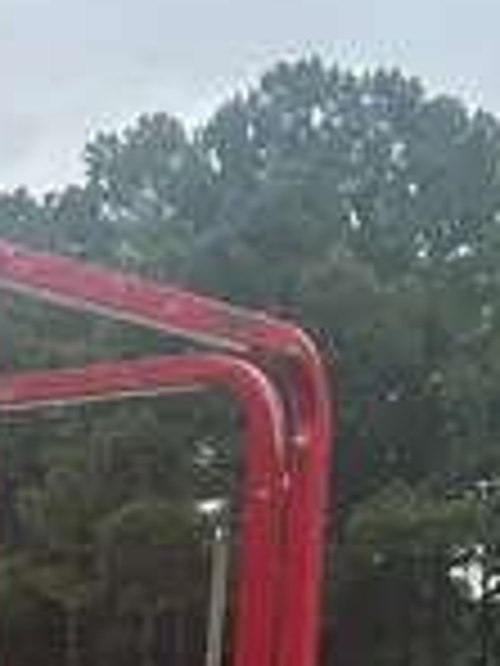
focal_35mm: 129
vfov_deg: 12.9
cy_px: 1402
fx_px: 2484
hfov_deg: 11.0
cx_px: -261
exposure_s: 1/866
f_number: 1.5
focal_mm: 5.7
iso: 50
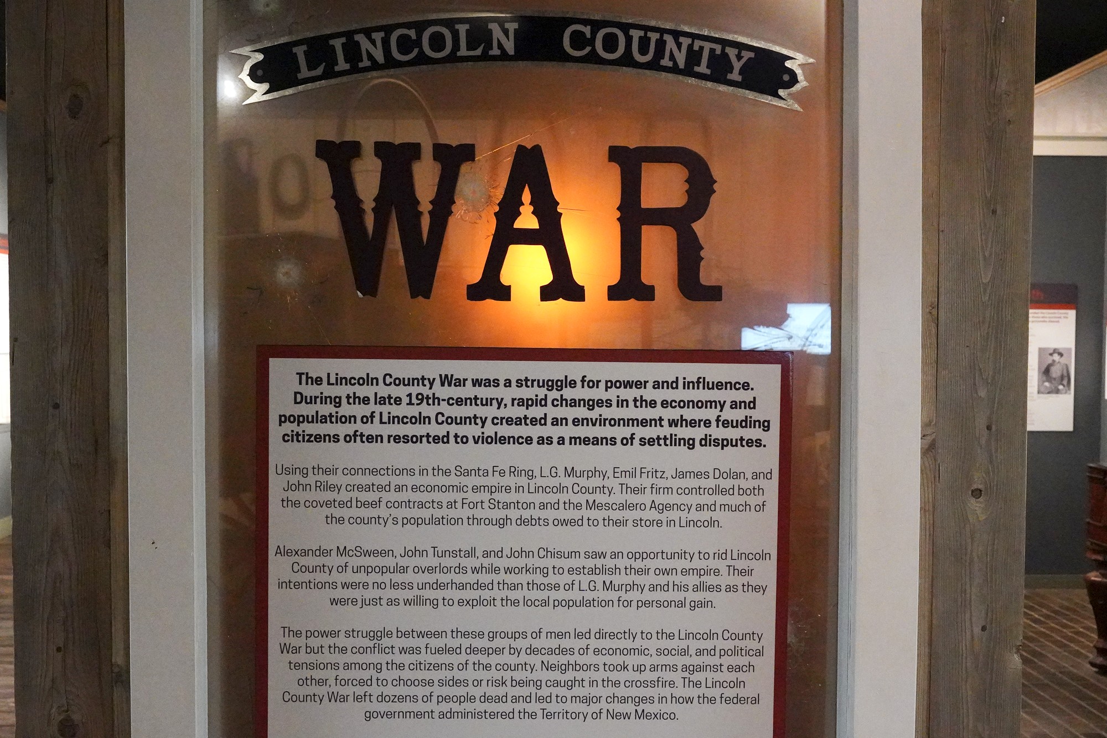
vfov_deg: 43.6
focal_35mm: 30
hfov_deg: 61.9
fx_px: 923
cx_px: 554
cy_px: 369
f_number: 7.1
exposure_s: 1/100
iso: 16000
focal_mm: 30
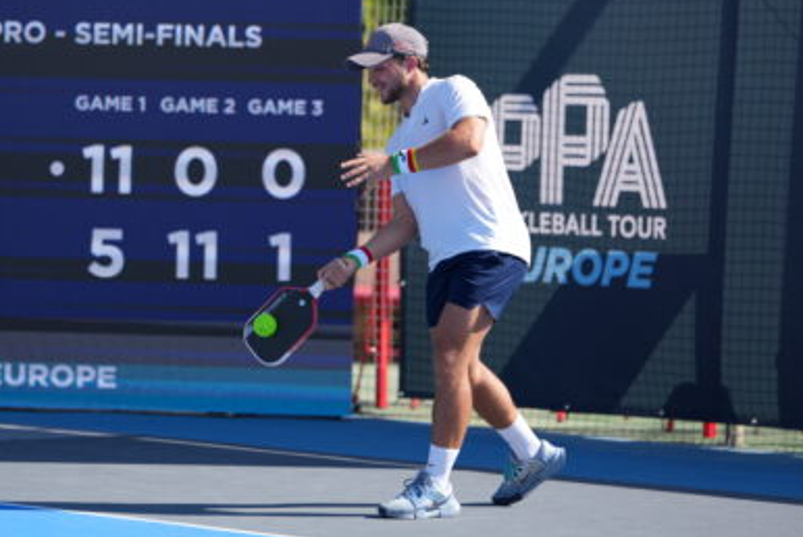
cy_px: 173
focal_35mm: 219
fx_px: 4888
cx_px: 387
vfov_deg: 6.3
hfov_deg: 9.4
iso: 160
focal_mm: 141
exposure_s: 1/3200
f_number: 2
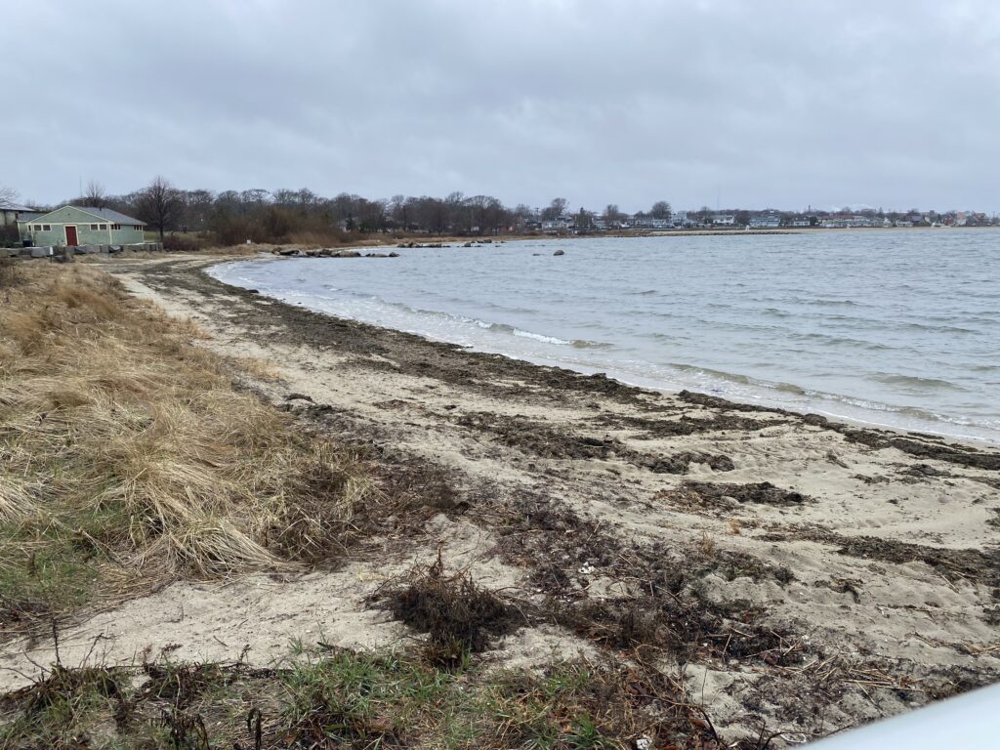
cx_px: 500
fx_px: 751
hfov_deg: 67.3
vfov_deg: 53.1
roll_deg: +0.9
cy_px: 375
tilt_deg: -10.8
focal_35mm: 26
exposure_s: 1/1007
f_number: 1.8
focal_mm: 4.25
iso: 32
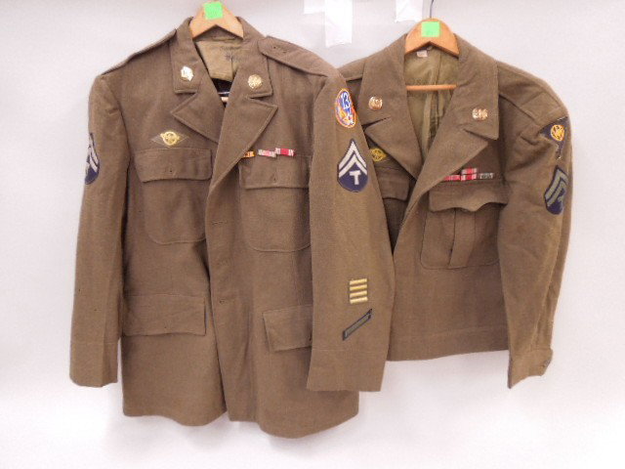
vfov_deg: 54.9
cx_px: 312
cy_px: 234
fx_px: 451
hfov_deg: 69.4
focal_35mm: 25
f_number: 3.3
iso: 400
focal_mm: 4.5
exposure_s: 1/30
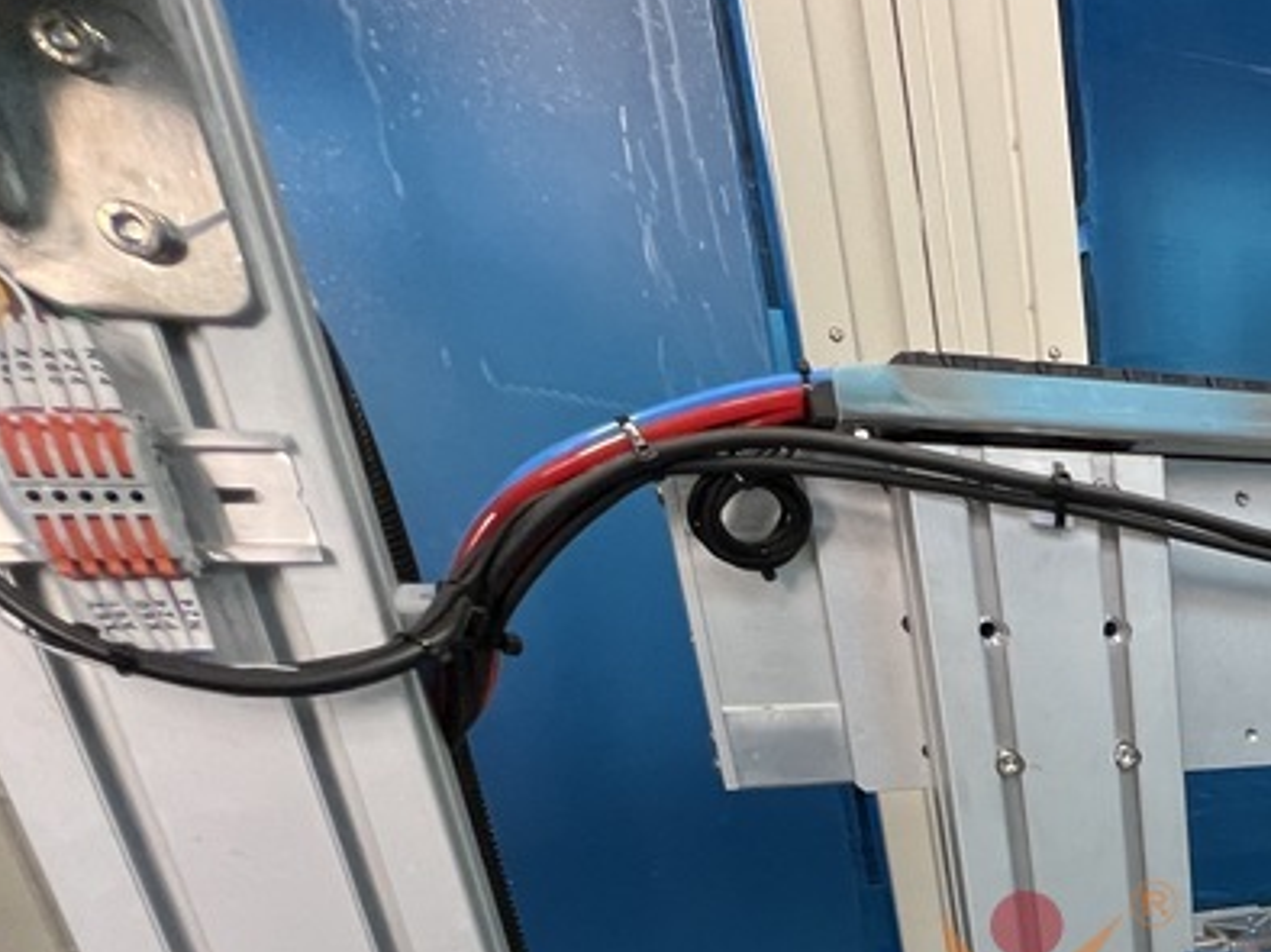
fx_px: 1211
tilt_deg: -24.8
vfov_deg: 35.1
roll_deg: -1.5
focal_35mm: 33
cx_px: 1497
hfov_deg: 40.5
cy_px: 1107
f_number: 1.8
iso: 250
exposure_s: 1/96
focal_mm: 1.57
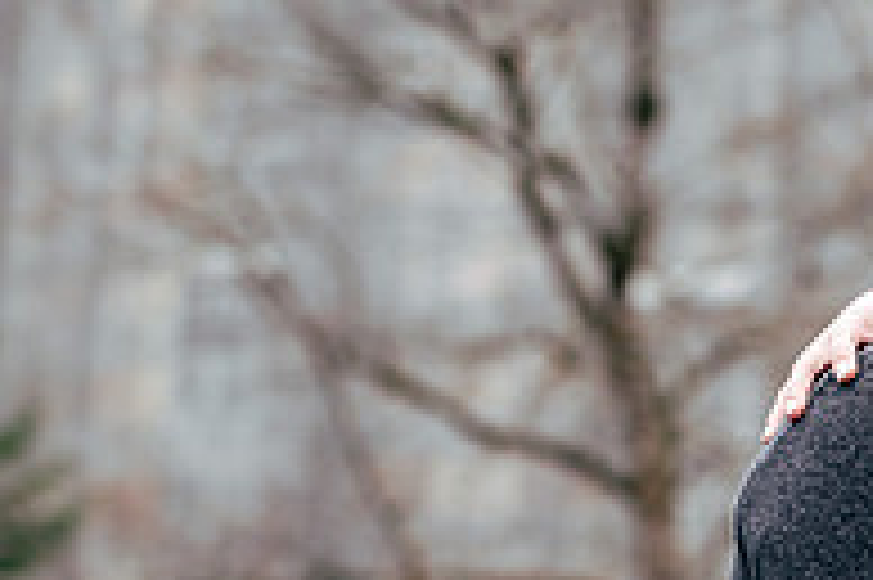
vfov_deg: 4.7
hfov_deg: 7.0
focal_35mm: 293
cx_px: 1017
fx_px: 7099
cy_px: 400
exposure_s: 1/400
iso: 250
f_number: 5
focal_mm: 98
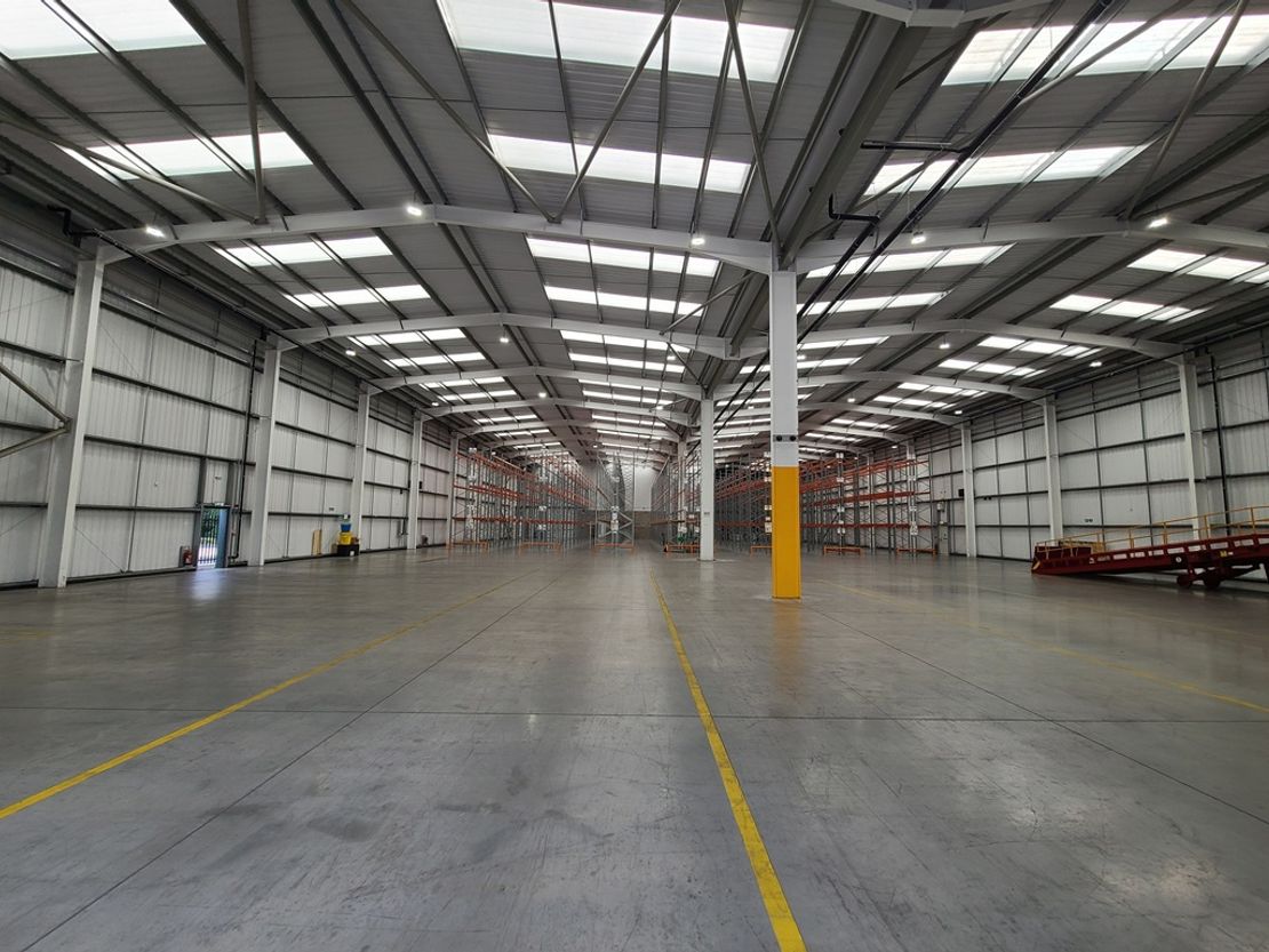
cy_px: 476
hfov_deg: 106.2
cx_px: 634
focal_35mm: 13
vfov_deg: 89.9
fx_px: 477
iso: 64
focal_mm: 2.2
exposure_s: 1/154
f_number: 2.2
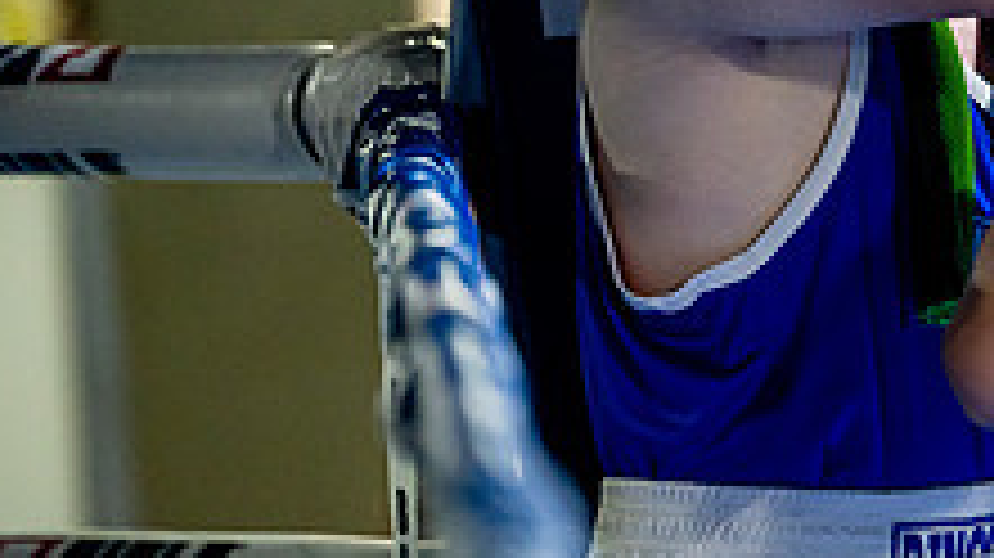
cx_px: 1223
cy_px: -128
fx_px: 10852
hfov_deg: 5.2
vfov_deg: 2.9
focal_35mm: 412
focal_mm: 150
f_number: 2
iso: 4000
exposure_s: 1/400
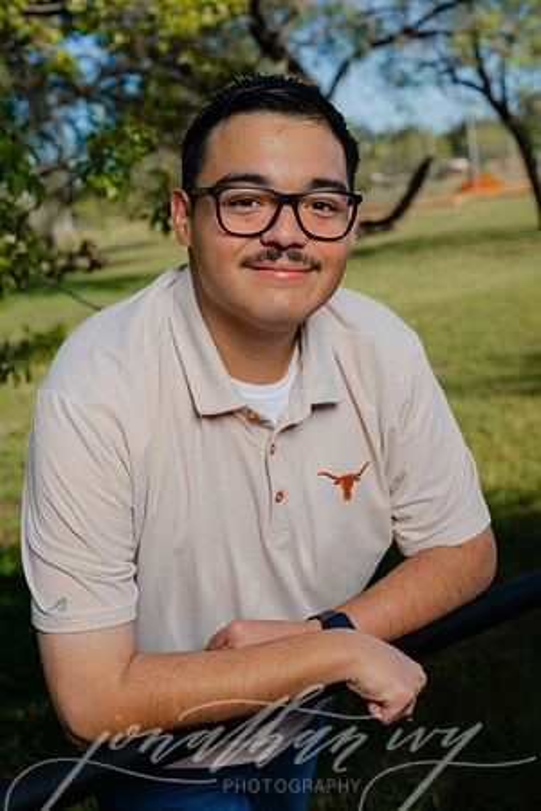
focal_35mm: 50
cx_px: 270
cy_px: 406
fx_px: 1127
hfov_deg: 27.0
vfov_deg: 39.6
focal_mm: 50
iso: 64
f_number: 5.6
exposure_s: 1/200
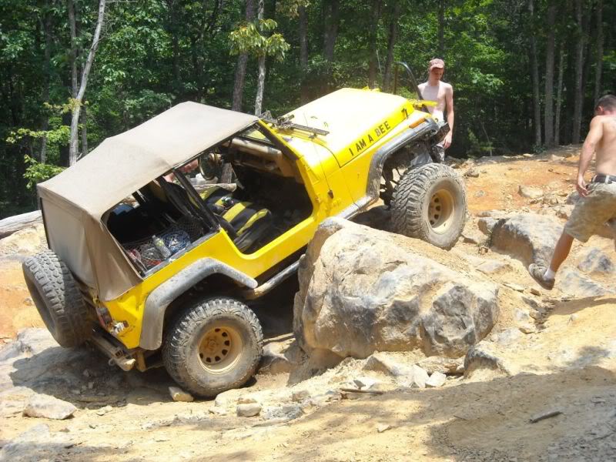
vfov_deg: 24.0
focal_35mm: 61
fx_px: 1086
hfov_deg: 31.7
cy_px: 231
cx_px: 308
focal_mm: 9.87
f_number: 3.5
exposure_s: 1/402
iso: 64
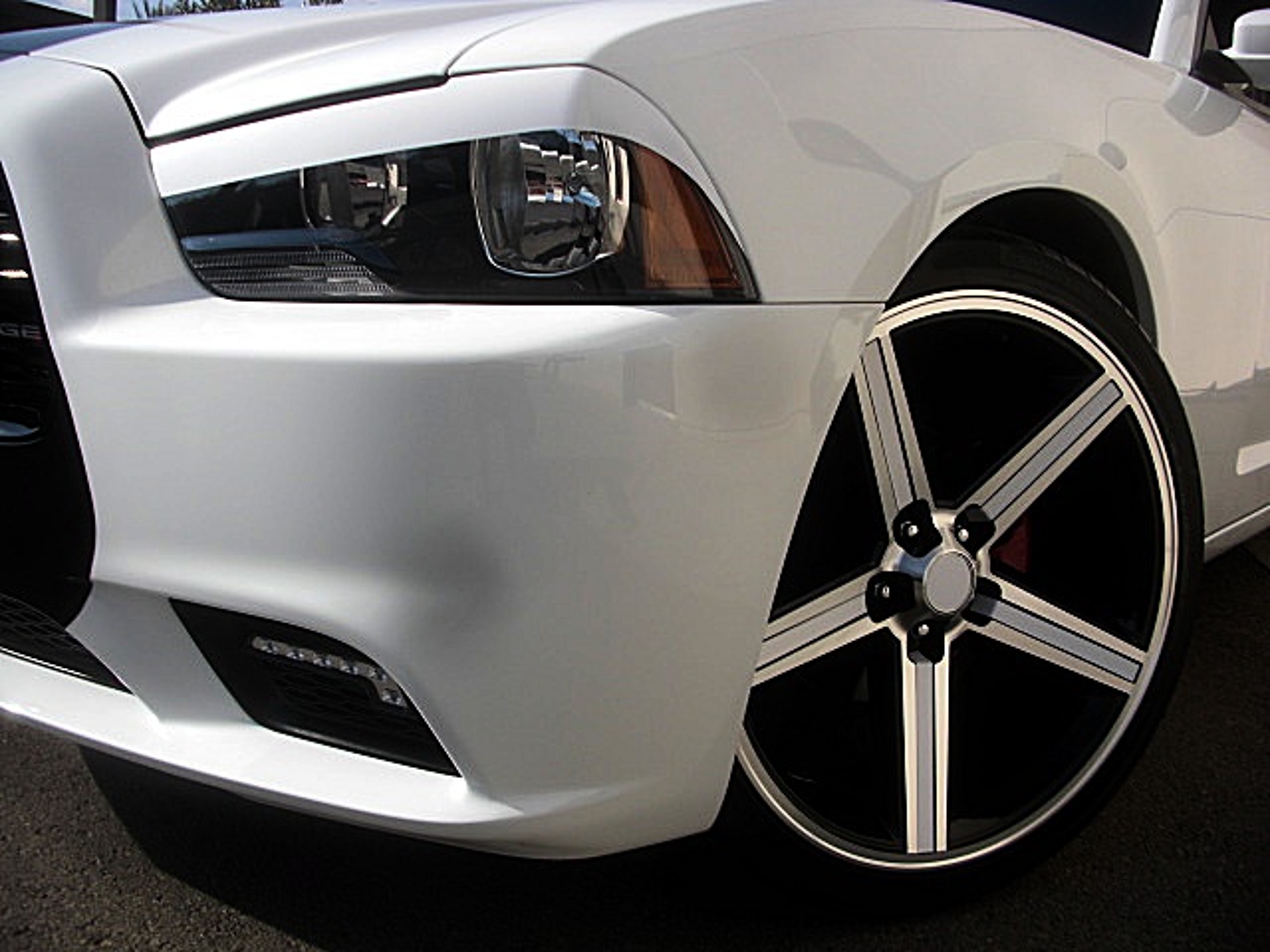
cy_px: 476
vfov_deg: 39.7
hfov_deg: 51.4
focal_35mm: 36
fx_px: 1321
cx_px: 635
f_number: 7.9
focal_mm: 6.3
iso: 50
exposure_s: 1/125
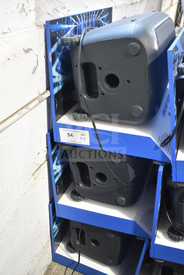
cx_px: 92
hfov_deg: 36.9
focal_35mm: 36
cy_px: 138
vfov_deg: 53.1
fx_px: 276
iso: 800
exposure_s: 1/40
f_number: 3.8
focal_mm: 24
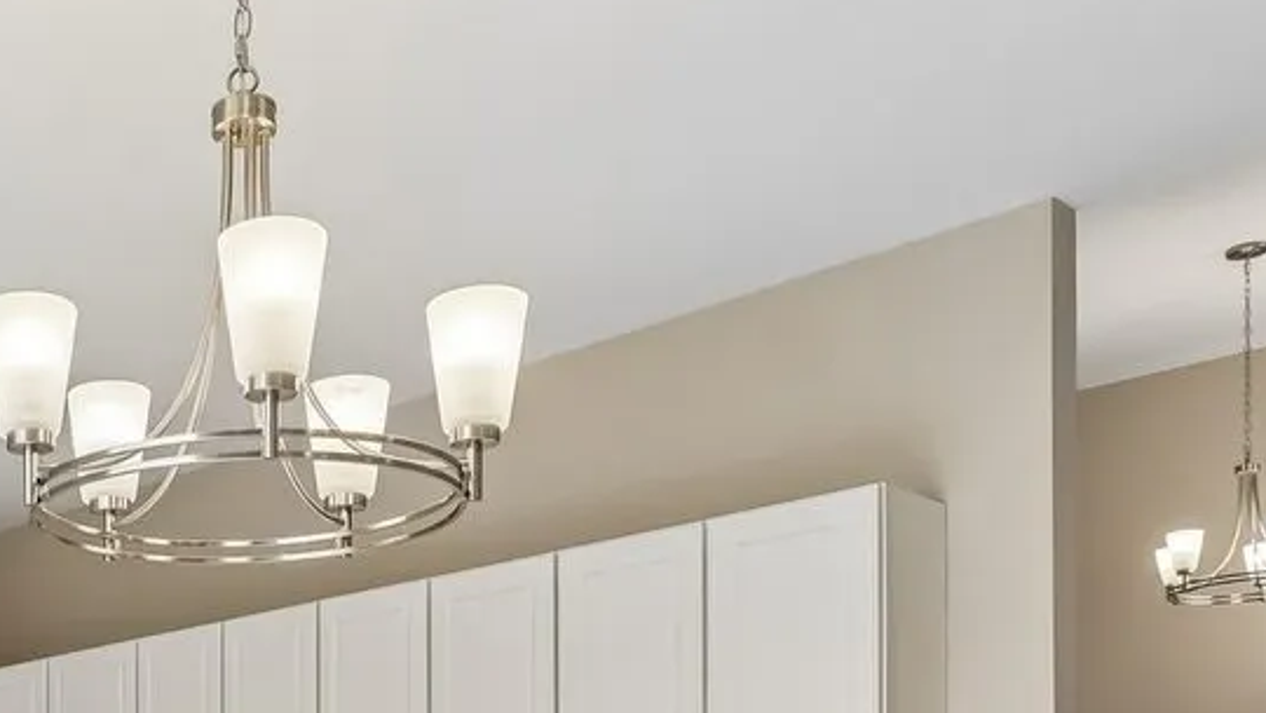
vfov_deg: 23.8
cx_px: 35
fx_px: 1477
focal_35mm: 44
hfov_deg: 41.2
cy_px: 933
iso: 400
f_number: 5.6
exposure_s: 1/125
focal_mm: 14
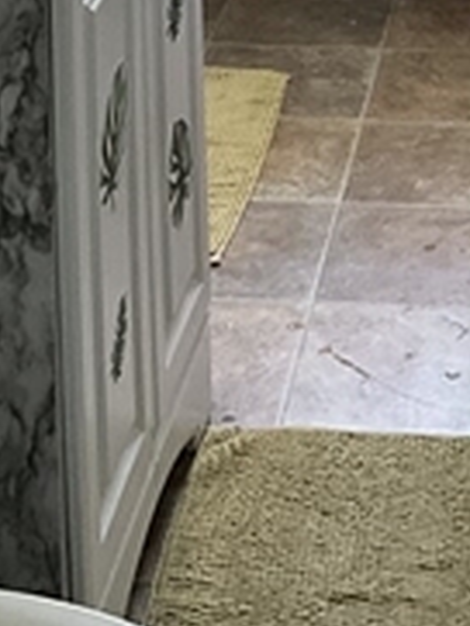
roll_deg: -0.2
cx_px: 259
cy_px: -197
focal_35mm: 123
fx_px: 2224
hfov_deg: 12.1
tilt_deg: -14.7
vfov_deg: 15.2
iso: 125
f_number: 1.8
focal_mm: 3
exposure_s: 1/60
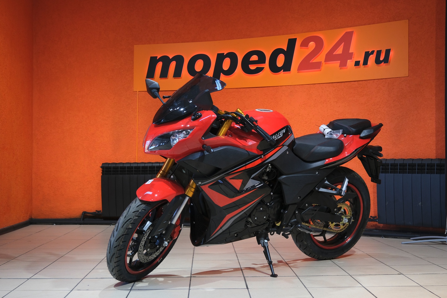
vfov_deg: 29.2
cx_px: 224
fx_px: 571
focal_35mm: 46
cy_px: 149
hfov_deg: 42.7
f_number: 4
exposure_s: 1/100
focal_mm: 30.8
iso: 1250
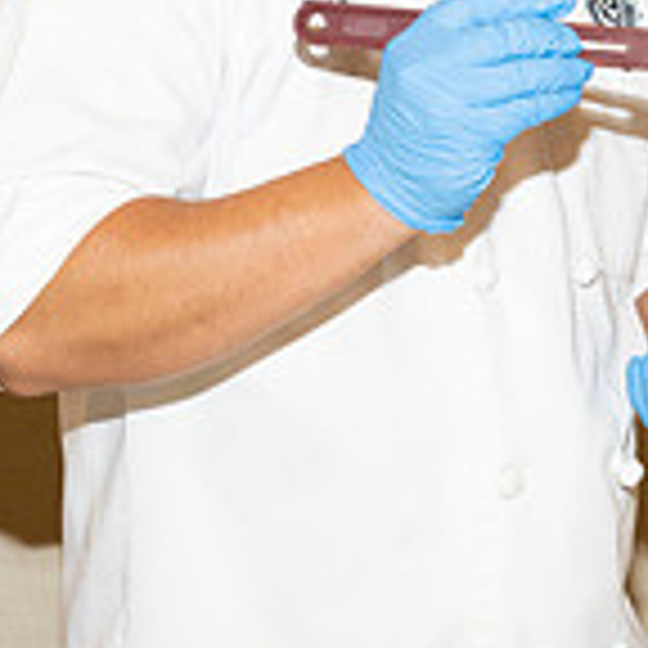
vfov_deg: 11.1
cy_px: 182
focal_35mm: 157
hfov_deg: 11.0
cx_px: 724
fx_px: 3325
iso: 1000
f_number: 5.6
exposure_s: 1/80
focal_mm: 46
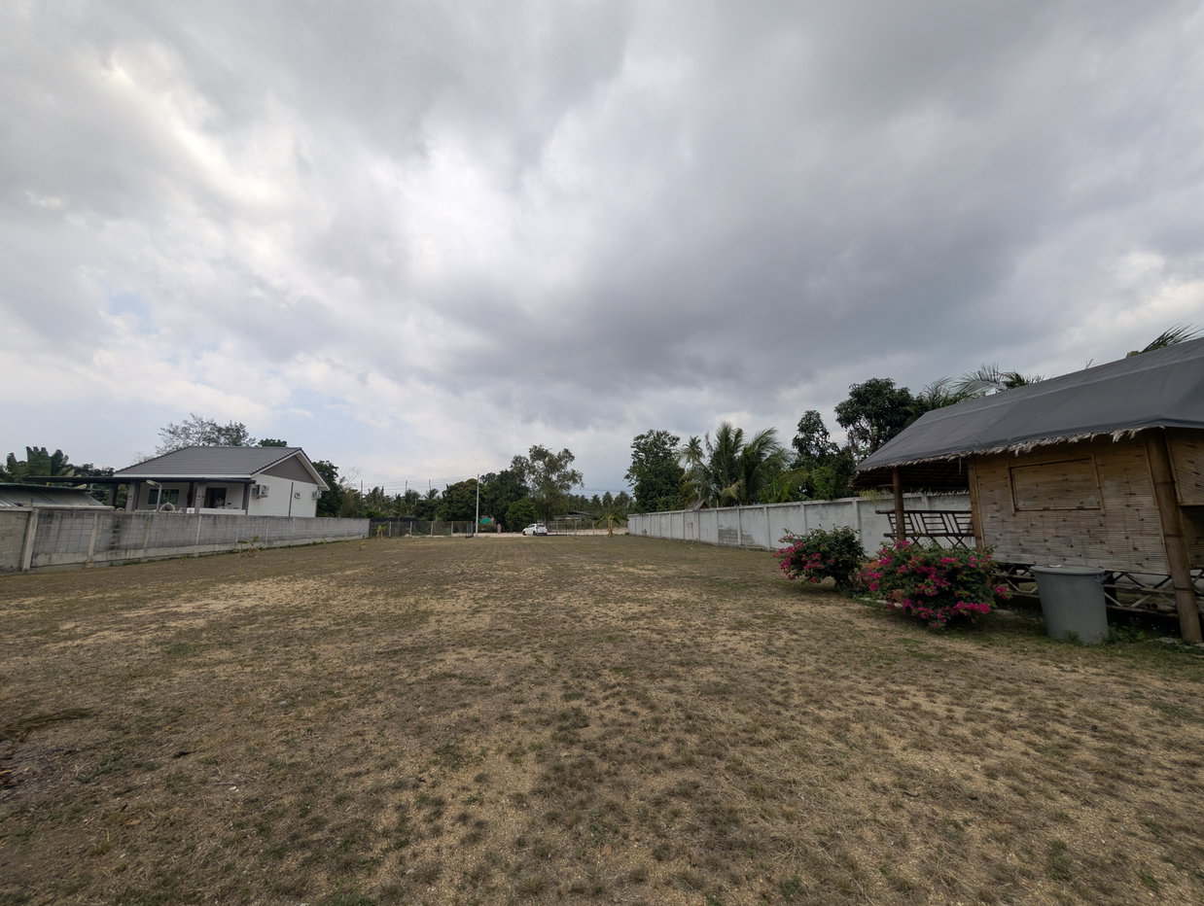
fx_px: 418
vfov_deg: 94.6
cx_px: 602
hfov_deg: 110.5
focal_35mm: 12
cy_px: 453
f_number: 1.7
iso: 48
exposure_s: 1/3165
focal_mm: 2.02
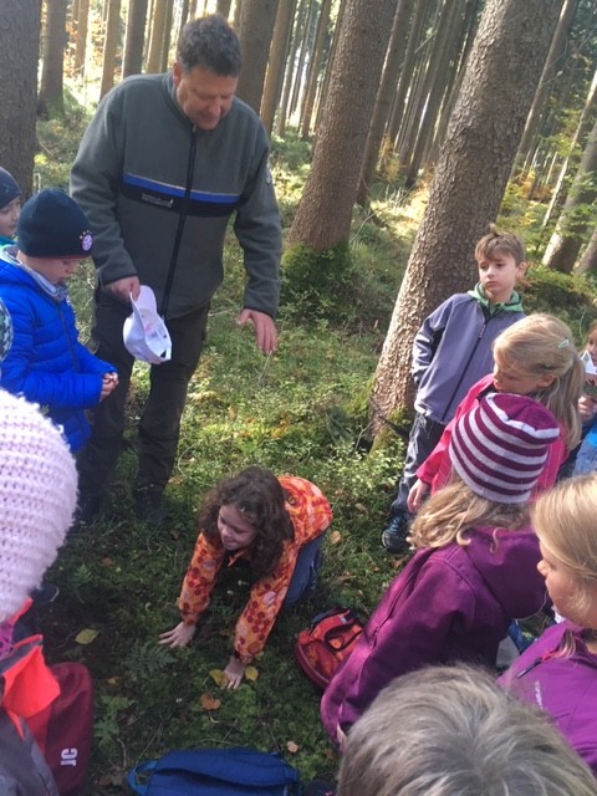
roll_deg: -14.5
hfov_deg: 48.2
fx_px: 667
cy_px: 398
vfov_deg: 61.7
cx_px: 298
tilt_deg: -19.6
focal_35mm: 29
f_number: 2.2
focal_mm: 4.15
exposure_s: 1/33
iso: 64
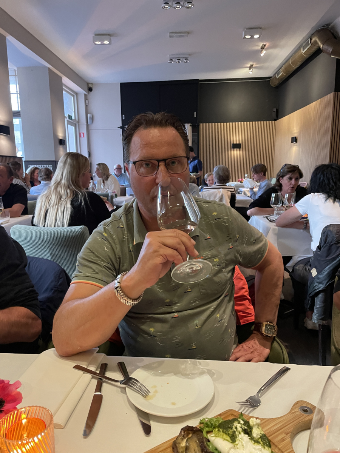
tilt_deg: -9.6
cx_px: 170
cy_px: 226
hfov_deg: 53.1
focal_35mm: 26
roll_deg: +2.3
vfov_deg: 67.3
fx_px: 340
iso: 500
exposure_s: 1/50
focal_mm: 4.2
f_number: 1.6
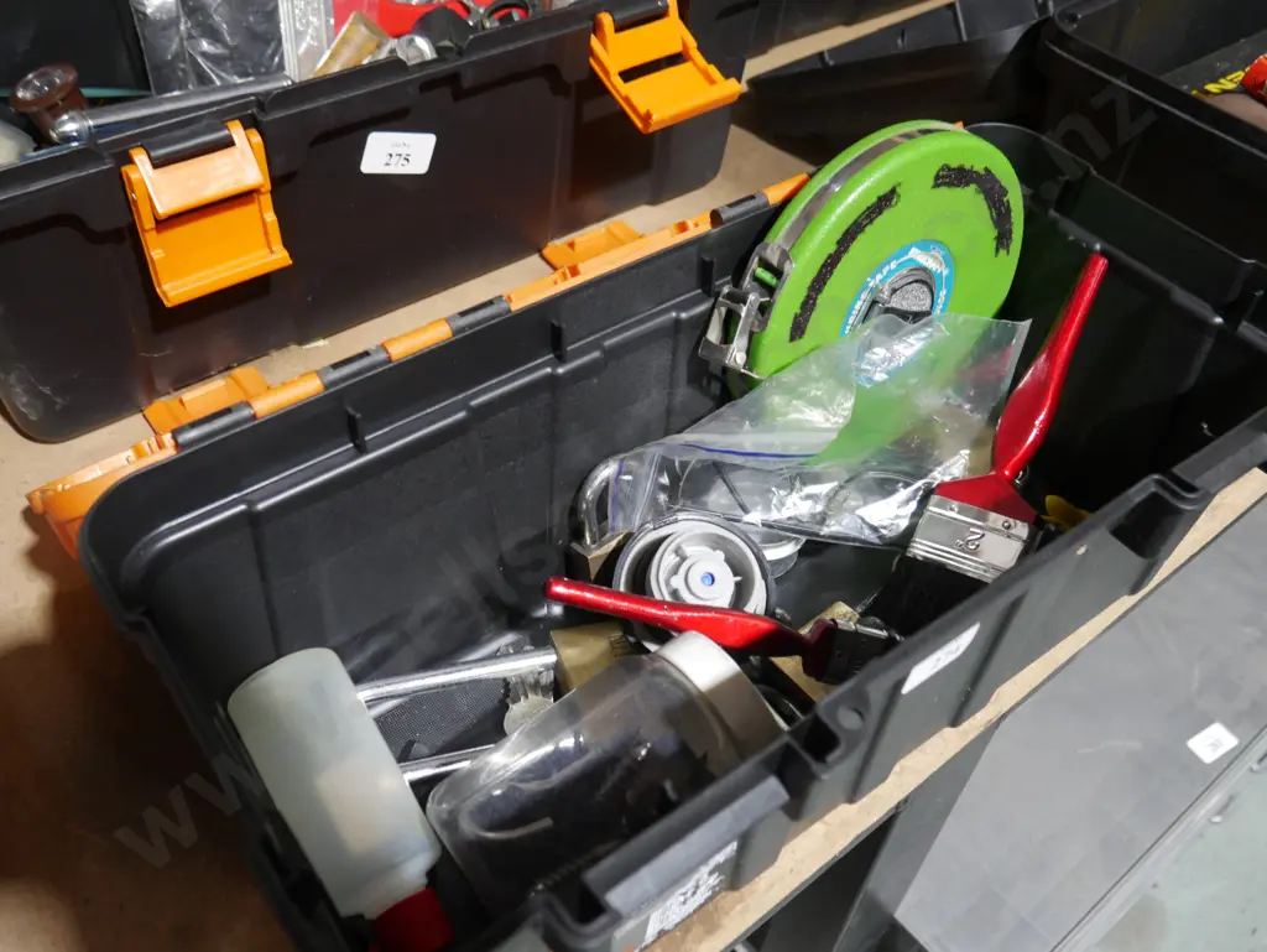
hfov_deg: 56.8
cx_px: 634
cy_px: 476
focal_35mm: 32
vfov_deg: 44.2
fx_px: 1172
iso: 1000
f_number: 3.6
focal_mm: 16
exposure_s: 1/60
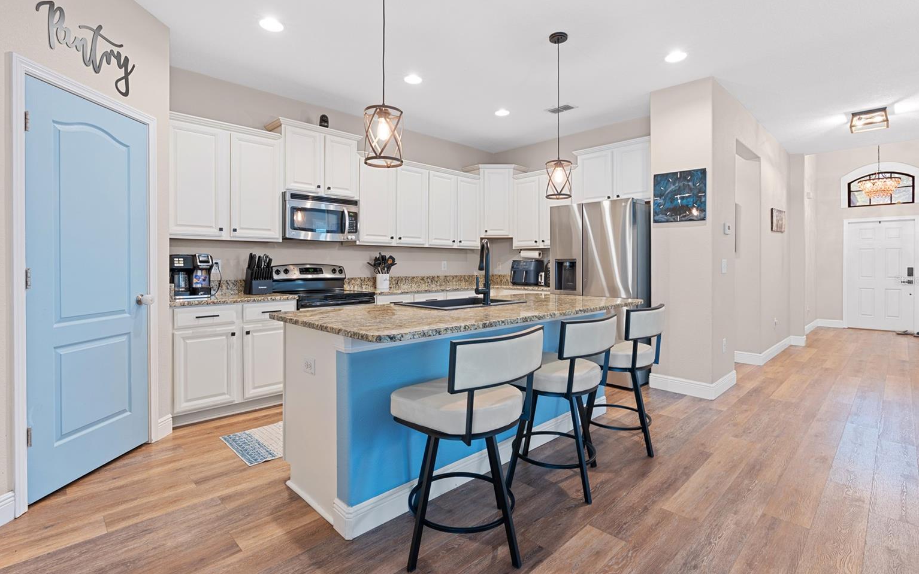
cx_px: 469
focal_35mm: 17
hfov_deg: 94.3
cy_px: 280
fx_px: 426
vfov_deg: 68.0
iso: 200
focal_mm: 16
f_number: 8
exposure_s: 6
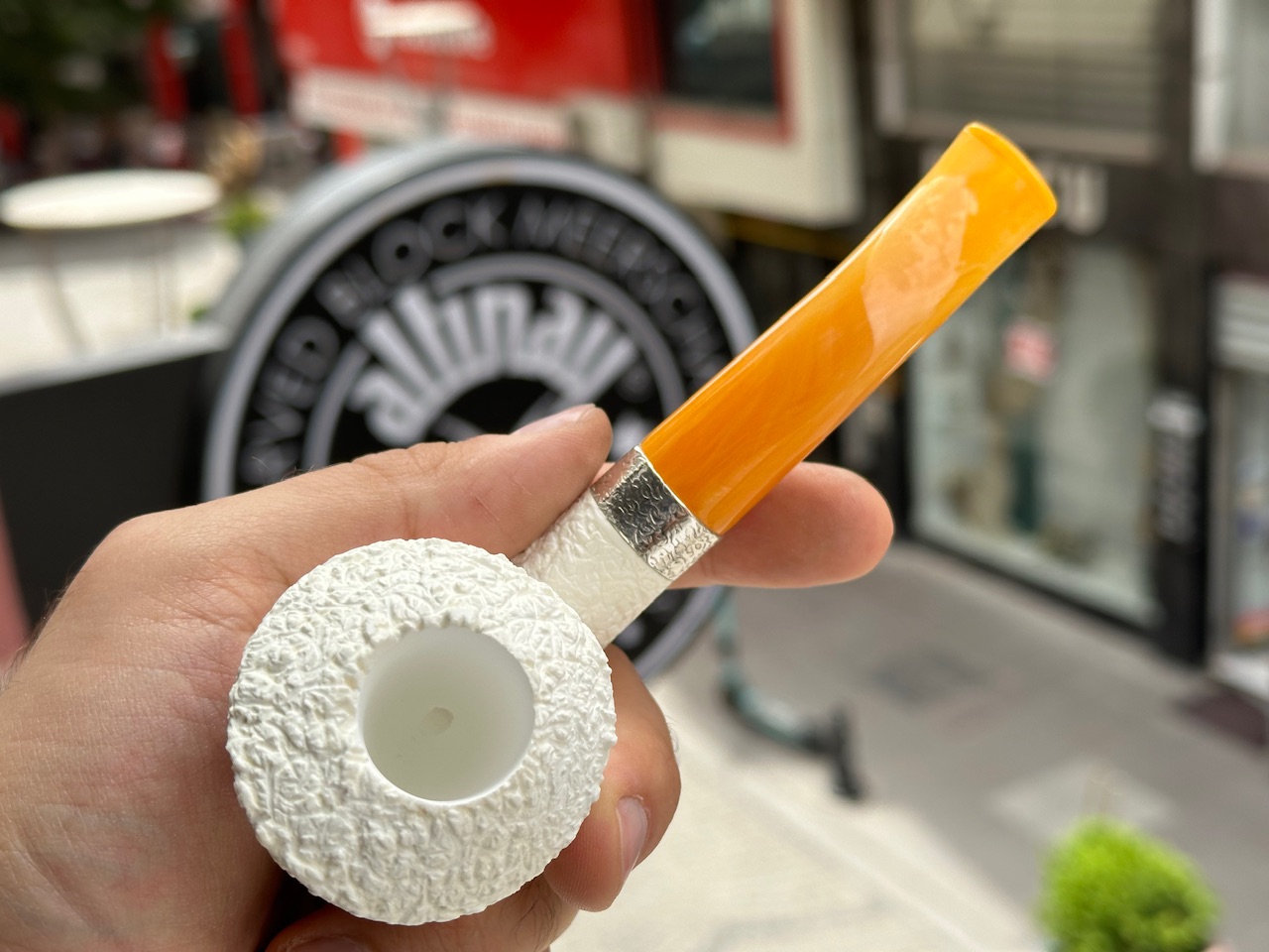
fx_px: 1760
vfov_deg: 30.3
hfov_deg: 39.7
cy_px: 476
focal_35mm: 48
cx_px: 634
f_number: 1.78
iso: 64
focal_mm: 6.86
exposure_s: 1/1751
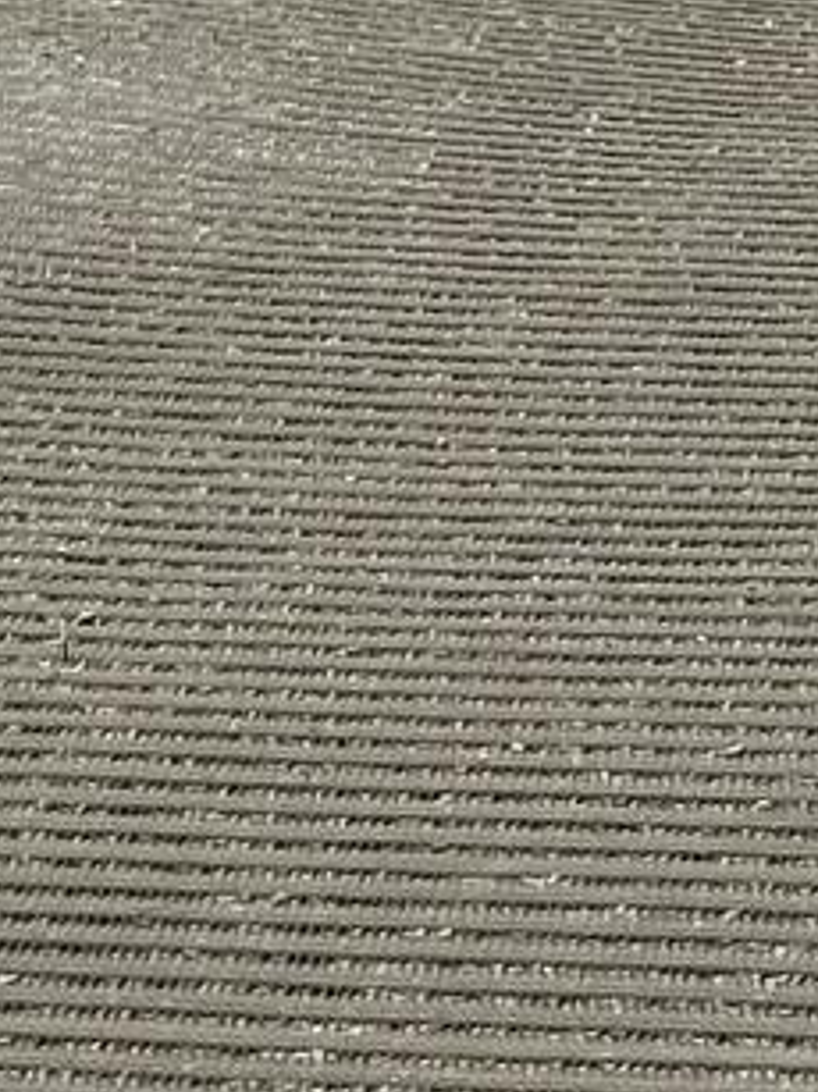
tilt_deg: +0.7
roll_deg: +0.1
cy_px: -1633
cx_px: 541
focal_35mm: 313
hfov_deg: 4.7
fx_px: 9869
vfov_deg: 6.0
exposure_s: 1/9804
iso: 64
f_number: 1.78
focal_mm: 6.86
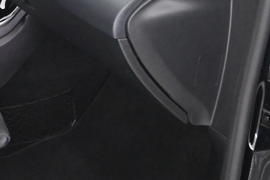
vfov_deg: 13.3
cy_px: 22
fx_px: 765
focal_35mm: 102
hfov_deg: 18.8
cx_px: -69
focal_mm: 33
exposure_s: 1/60
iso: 11400
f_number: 4.8
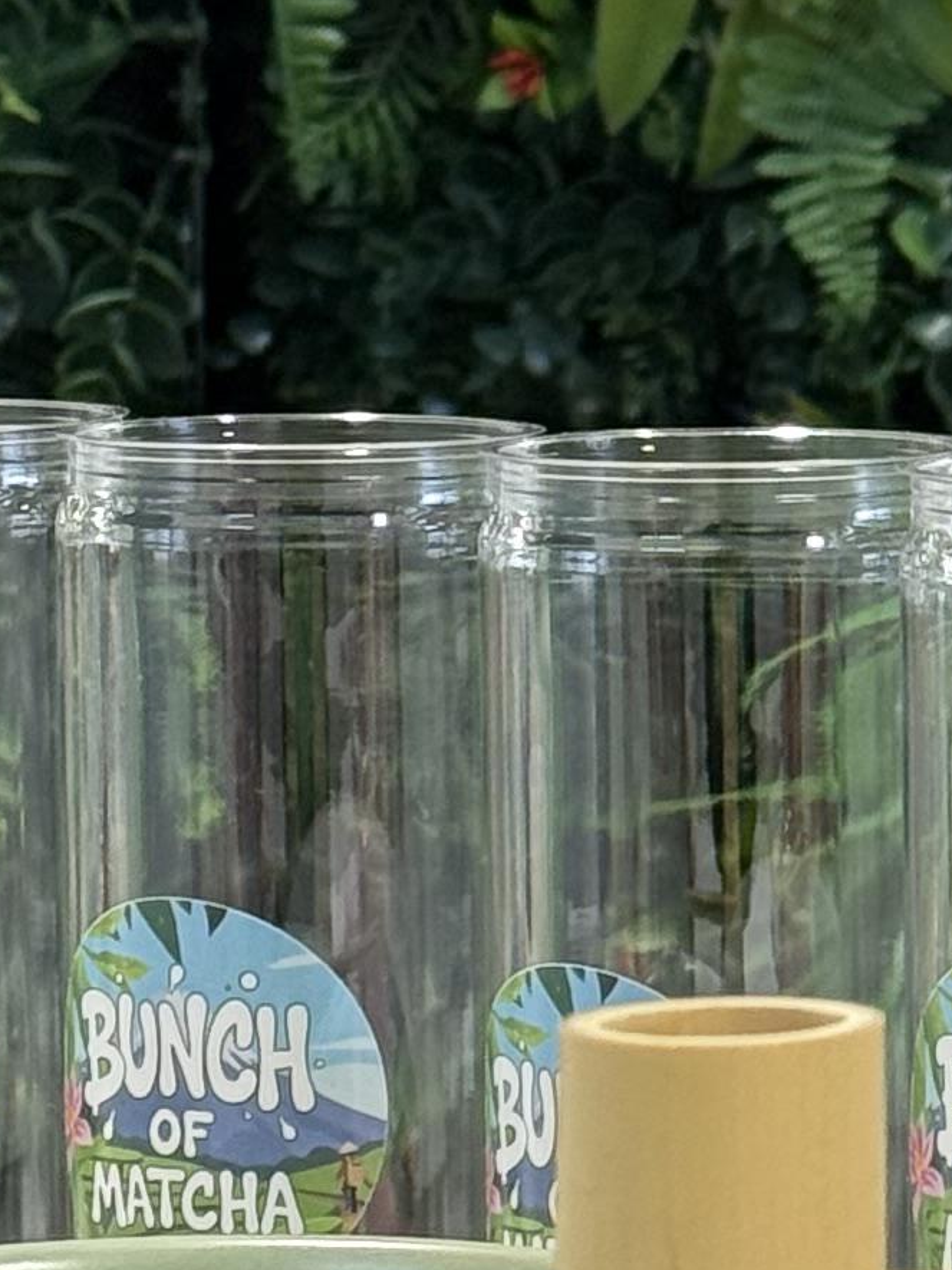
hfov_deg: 6.6
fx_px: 8031
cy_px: 711
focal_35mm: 219
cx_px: 1651
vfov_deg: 9.0
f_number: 1.78
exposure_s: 1/100
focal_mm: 6.76
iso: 80
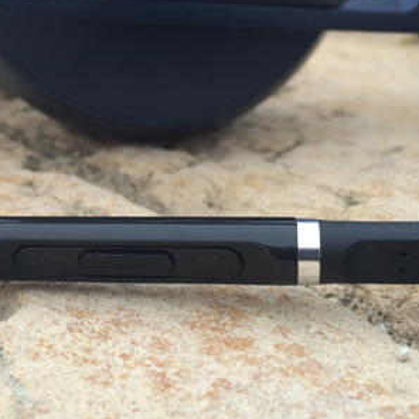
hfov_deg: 32.5
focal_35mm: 52
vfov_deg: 32.6
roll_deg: +1.4
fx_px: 712
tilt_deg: -16.9
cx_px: 140
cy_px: 153
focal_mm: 4.15
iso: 32
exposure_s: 1/167
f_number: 2.2
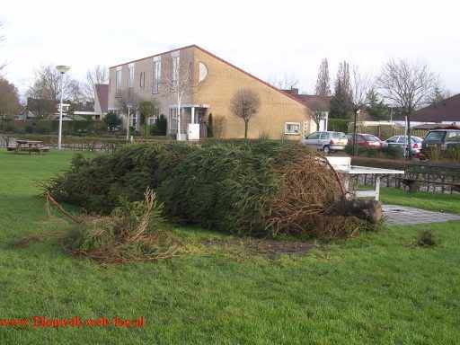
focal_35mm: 53
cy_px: 172
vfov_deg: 27.5
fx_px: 704
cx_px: 230
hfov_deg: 36.2
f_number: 3.2
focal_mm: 8
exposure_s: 1/122
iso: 100
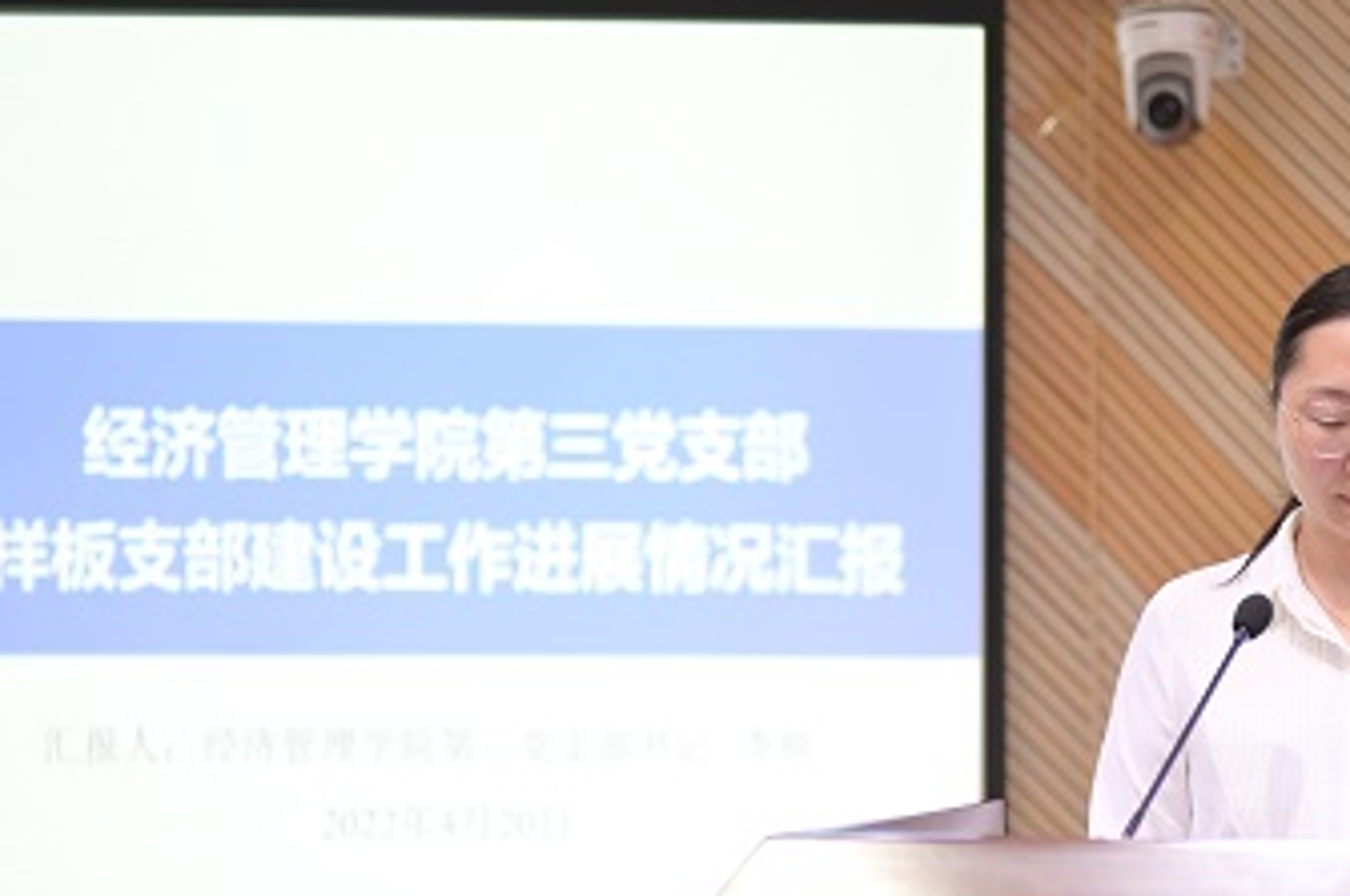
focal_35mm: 73
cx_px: 860
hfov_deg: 27.6
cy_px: 783
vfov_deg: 18.4
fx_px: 2734
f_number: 1.4
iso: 180
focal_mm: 35
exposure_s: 1/125
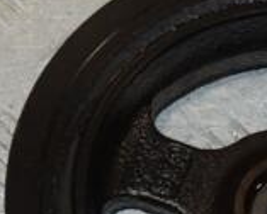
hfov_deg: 7.4
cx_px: 303
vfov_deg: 6.0
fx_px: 2041
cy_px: 209
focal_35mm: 258
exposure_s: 1/200
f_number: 8
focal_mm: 48
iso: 800
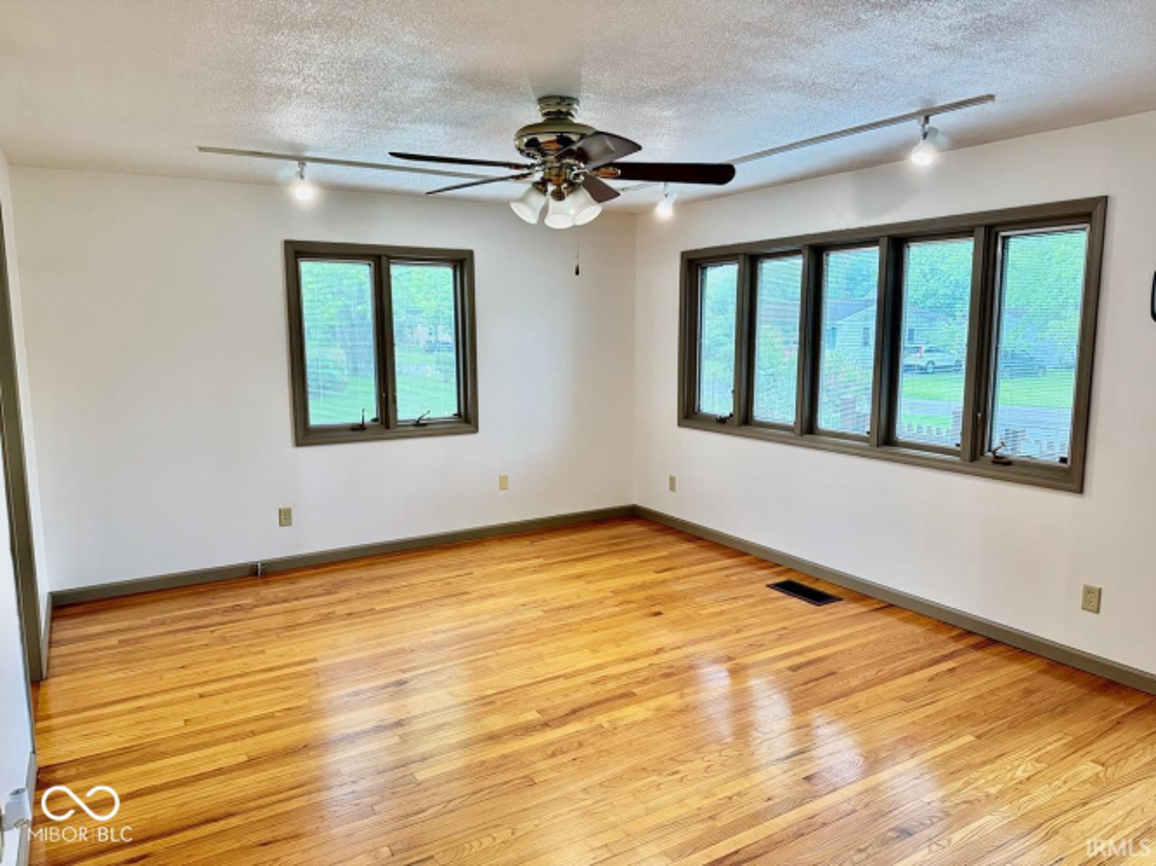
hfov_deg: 71.6
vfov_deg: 56.8
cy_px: 433
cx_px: 578
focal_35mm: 24
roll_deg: +0.0
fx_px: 801
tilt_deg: -7.9
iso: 640
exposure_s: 1/40
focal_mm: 6.76
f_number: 1.78
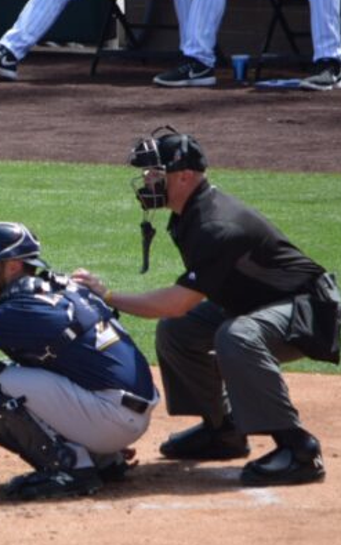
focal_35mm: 1188
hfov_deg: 1.1
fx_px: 17658
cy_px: 296
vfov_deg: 1.8
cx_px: -153
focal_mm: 300
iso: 220
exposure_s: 1/500
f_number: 5.6
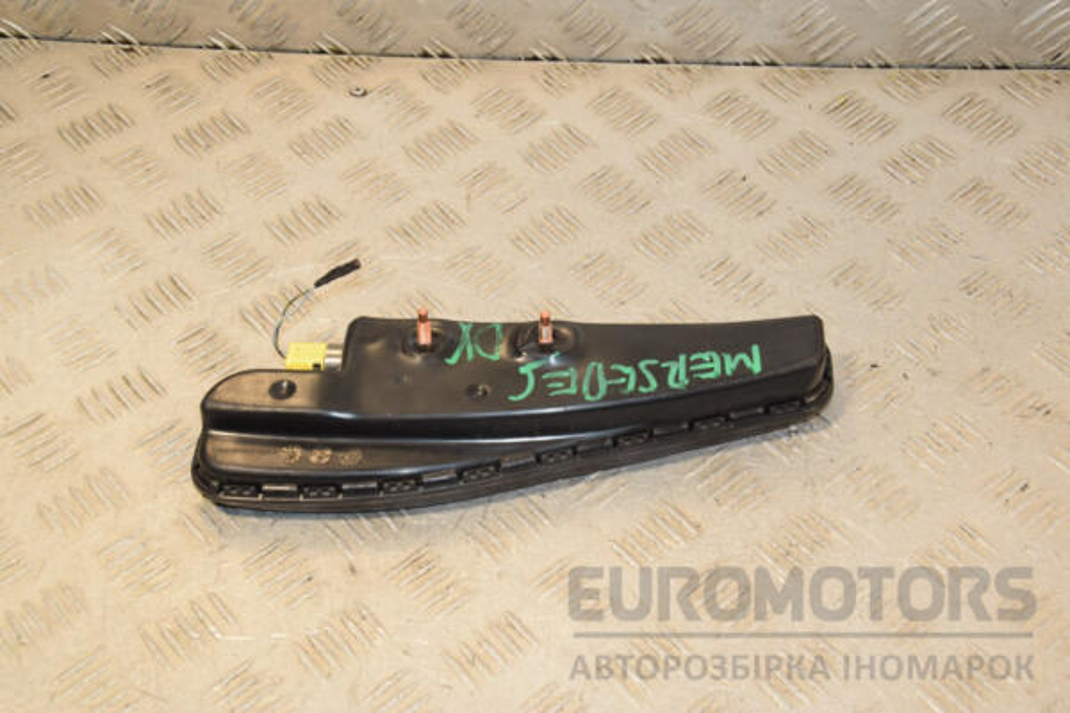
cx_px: 535
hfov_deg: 37.9
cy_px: 356
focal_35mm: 52
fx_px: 1560
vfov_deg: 25.8
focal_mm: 35
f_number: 8
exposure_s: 1/200
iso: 800
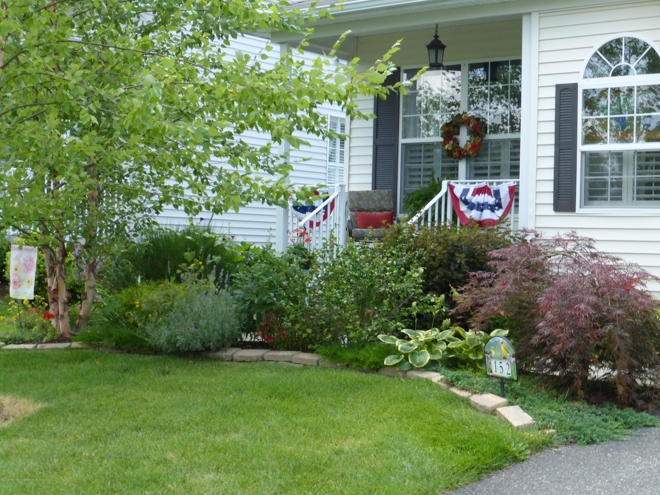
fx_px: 1087
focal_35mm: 57
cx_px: 330
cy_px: 248
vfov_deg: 25.7
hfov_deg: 33.8
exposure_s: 1/100
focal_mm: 9.7
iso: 100
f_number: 4.6
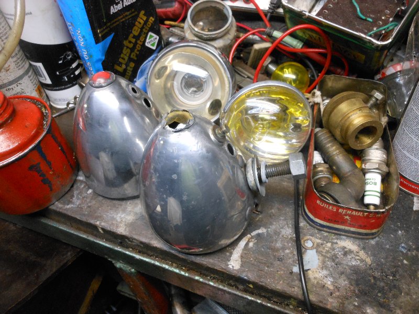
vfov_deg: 49.7
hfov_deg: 63.4
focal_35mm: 28
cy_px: 157
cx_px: 210
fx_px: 339
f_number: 3.7
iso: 400
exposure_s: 1/50
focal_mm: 5
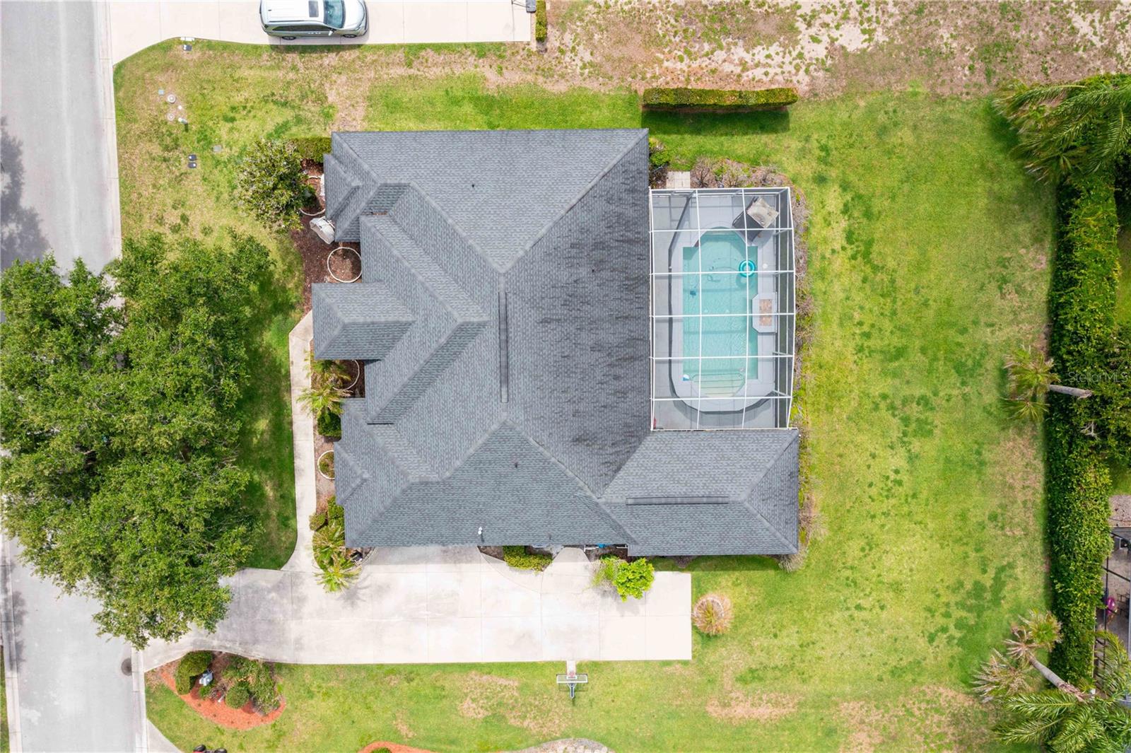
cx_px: 566
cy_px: 376
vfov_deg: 46.4
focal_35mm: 28
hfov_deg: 65.5
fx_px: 879
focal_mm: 10.26
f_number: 5.6
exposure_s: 1/320
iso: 100
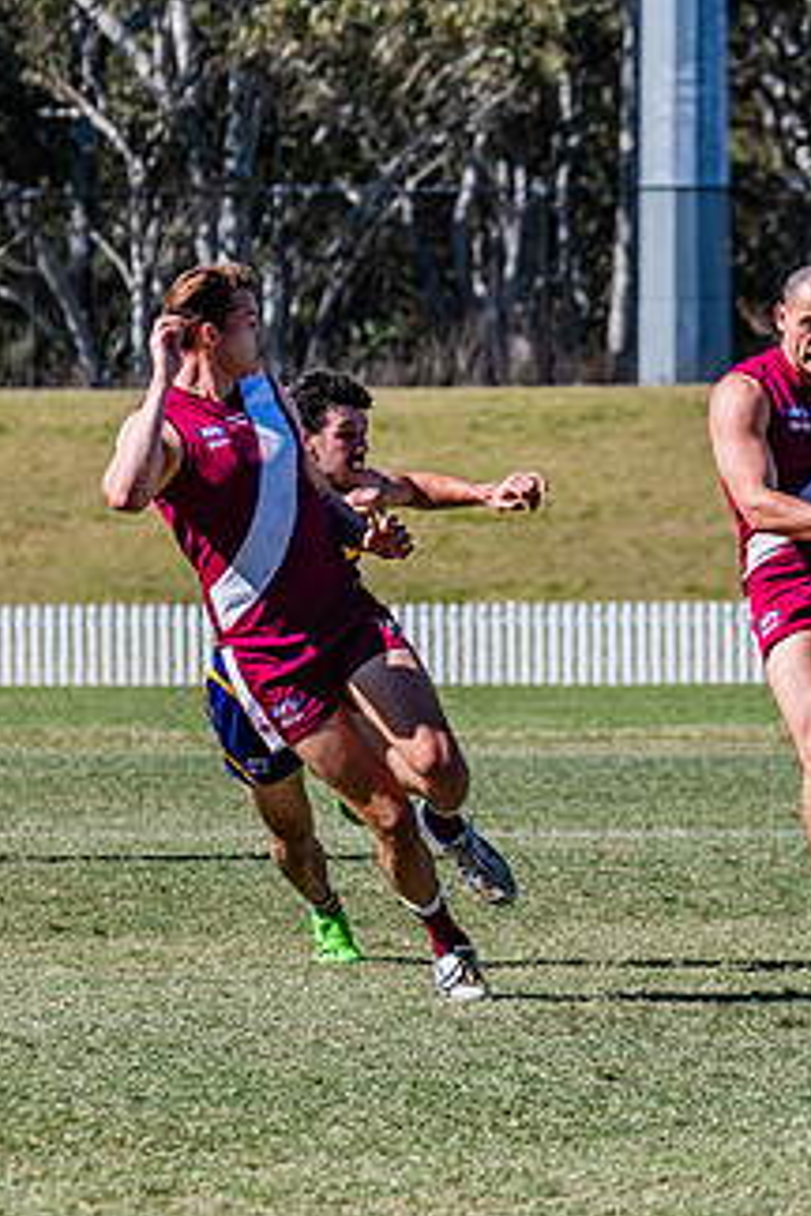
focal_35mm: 448
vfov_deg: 4.6
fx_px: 15137
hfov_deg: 3.1
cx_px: 773
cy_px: 582
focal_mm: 250
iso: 800
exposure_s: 1/1600
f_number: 10
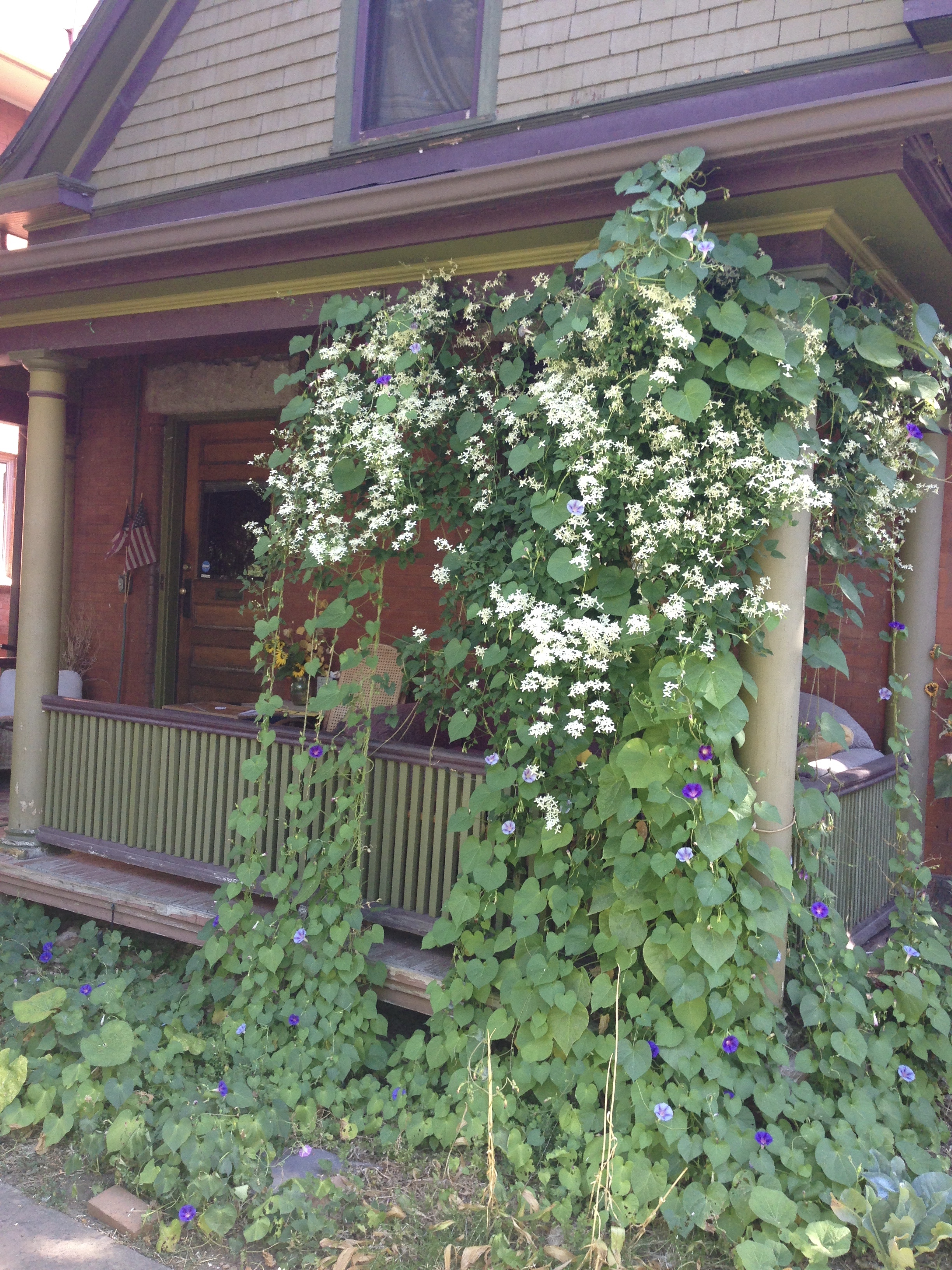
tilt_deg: -0.2
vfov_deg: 55.4
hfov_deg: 42.9
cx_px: 476
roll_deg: -3.3
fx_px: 1210
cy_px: 635
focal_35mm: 33
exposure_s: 1/120
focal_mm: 4.12
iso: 80
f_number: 2.4
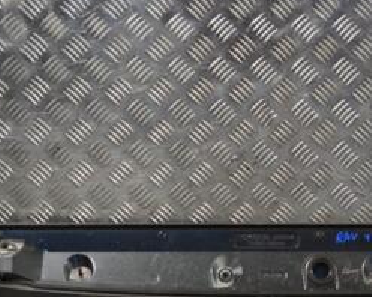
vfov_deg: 14.1
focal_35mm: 109
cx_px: 308
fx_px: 1199
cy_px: 218
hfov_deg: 17.5
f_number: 4.8
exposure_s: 1/30
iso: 140
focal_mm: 32
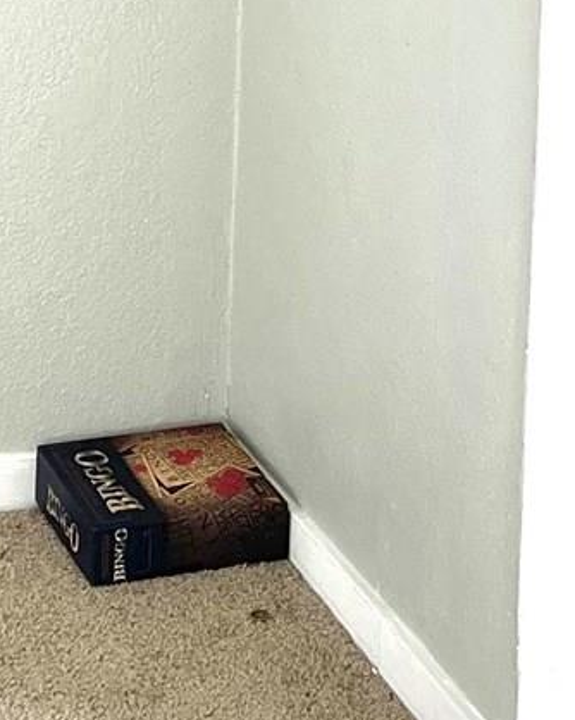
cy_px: -563
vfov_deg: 12.6
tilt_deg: -4.9
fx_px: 2980
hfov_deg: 11.0
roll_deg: -1.4
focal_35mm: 140
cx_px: 398
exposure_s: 1/122
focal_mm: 5.1
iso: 64
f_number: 1.6
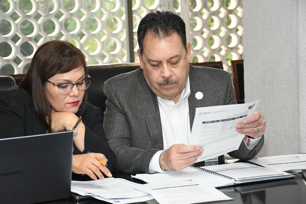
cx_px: 153
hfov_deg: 20.6
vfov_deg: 13.8
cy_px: 102
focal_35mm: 99
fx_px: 841
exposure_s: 1/125
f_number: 6.3
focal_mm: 66
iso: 2500
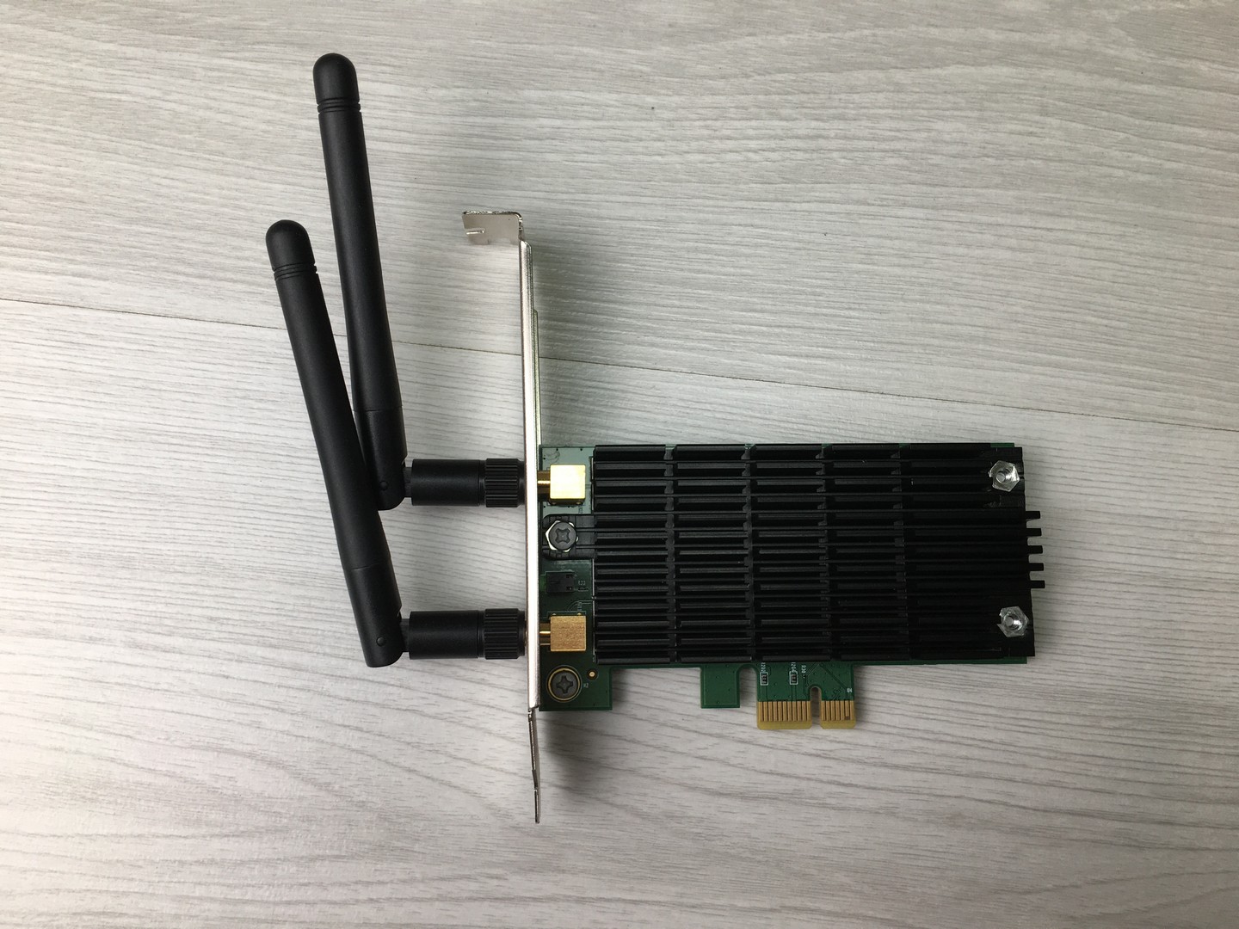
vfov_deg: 48.2
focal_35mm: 29
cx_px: 620
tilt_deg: -82.1
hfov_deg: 61.7
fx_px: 1038
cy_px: 464
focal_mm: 4.15
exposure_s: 1/100
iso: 32
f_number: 2.2
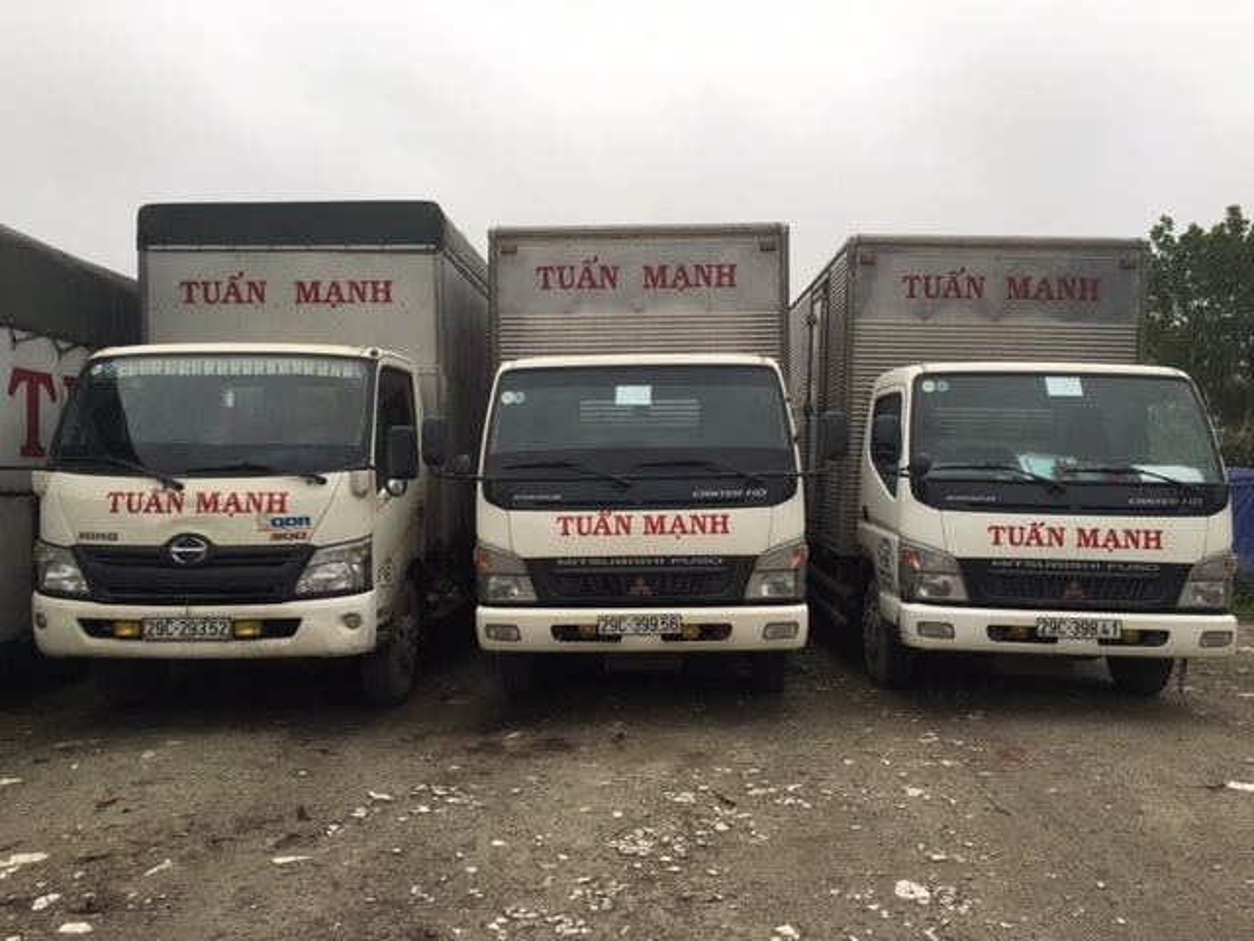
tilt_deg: +0.7
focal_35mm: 29
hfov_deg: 61.7
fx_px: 1051
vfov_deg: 48.2
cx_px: 627
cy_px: 470
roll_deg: +0.5
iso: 25
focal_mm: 4.15
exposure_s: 1/169
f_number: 2.2
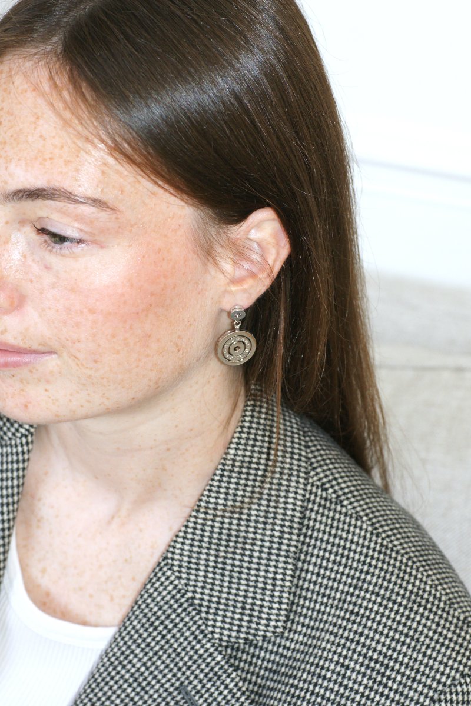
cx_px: 236
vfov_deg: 19.5
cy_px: 353
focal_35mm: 105
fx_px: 2060
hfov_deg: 13.0
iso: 800
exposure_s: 1/125
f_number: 5.6
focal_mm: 70
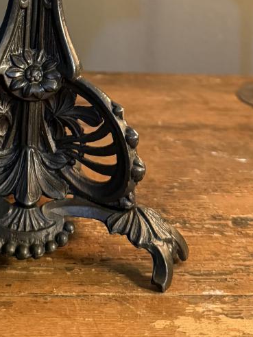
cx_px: 68
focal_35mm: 78
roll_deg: -2.7
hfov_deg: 18.8
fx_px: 760
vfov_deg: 23.1
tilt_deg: -5.1
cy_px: -61
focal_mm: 6.76
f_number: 1.78
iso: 500
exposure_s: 1/50
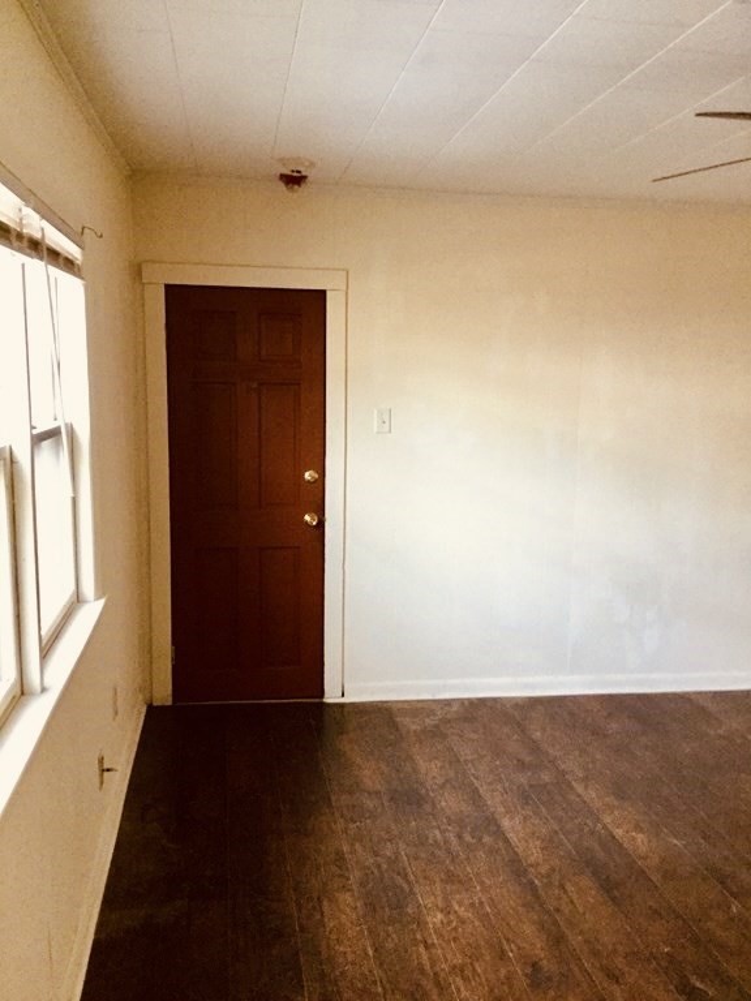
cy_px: 500
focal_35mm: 31
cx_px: 376
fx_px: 897
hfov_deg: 45.4
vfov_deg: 58.4
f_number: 2.4
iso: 125
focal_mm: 3.3
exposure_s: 1/30
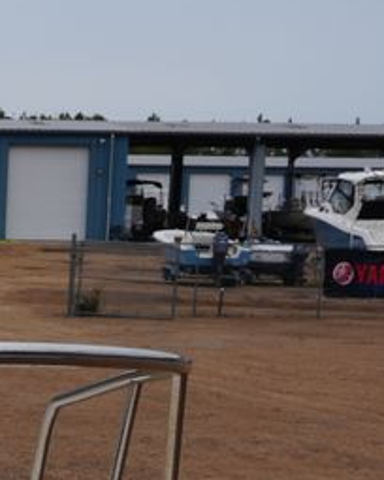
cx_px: -376
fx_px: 2088
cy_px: 600
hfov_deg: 9.8
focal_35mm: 147
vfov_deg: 12.7
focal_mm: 26
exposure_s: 1/125
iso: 100
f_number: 11
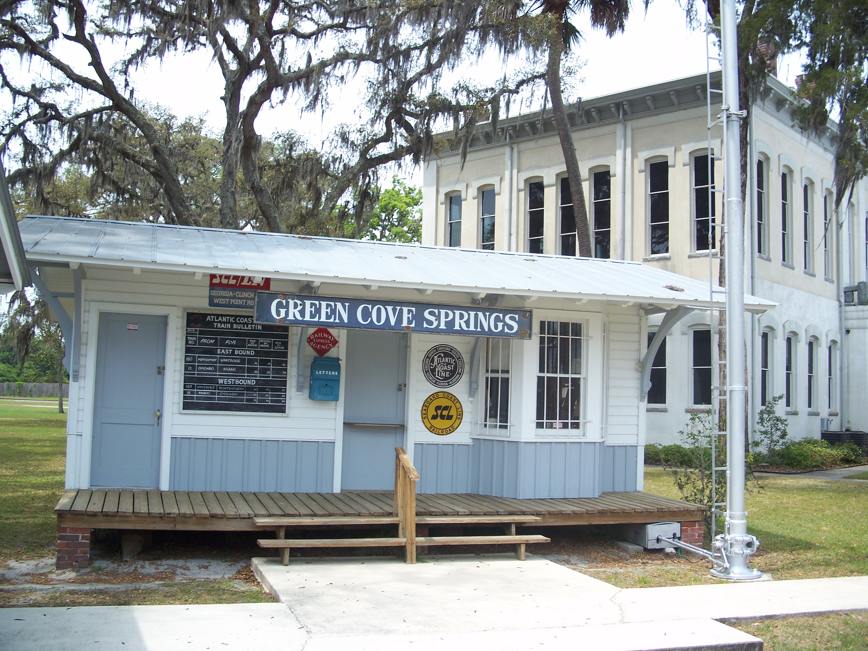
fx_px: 928
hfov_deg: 50.1
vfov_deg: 38.7
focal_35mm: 37
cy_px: 326
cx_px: 434
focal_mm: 7.8
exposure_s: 1/500
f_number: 2.8
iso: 64
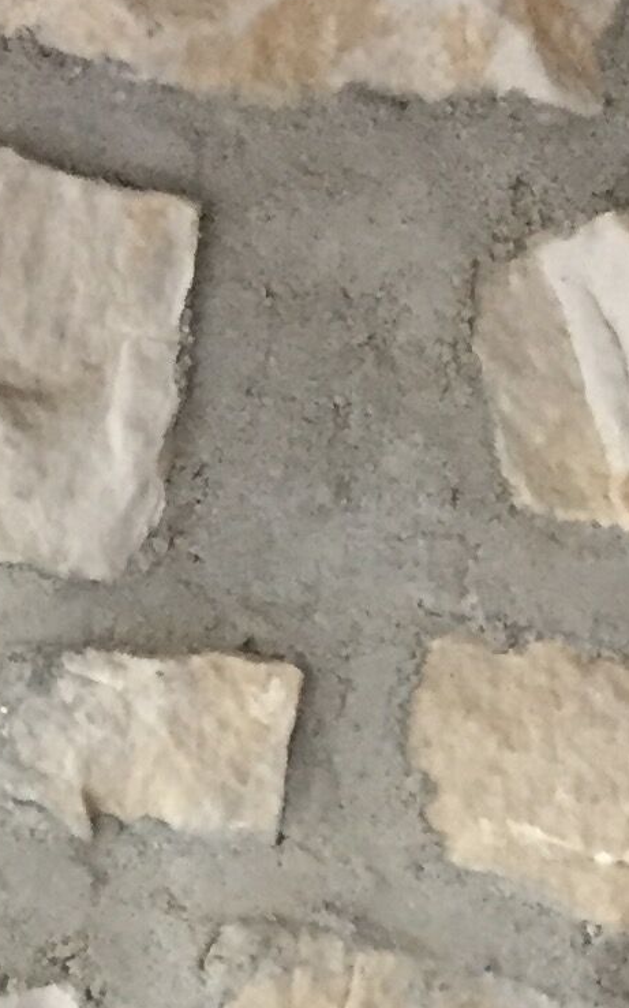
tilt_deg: +3.9
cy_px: 944
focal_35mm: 136
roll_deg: -0.8
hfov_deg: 9.0
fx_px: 3732
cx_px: -707
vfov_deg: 15.2
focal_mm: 4.15
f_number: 2.2
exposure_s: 1/33
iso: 250
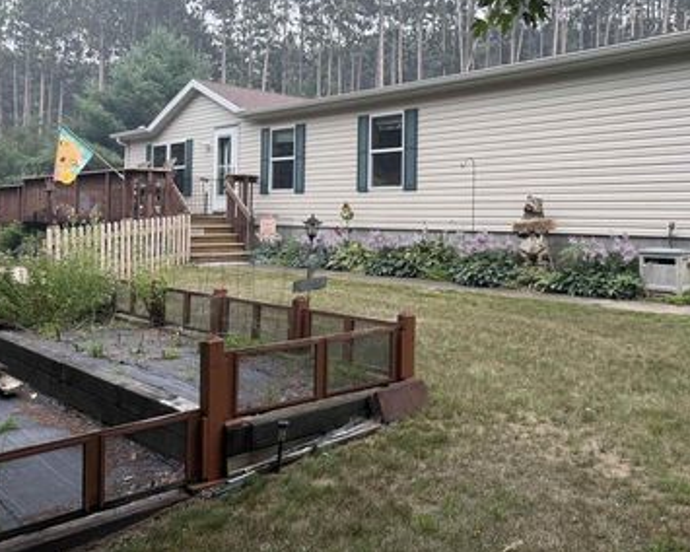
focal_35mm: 33
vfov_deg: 44.1
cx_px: 463
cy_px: 195
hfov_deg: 53.1
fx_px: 674
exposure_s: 1/598
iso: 100
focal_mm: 6.76
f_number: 1.78
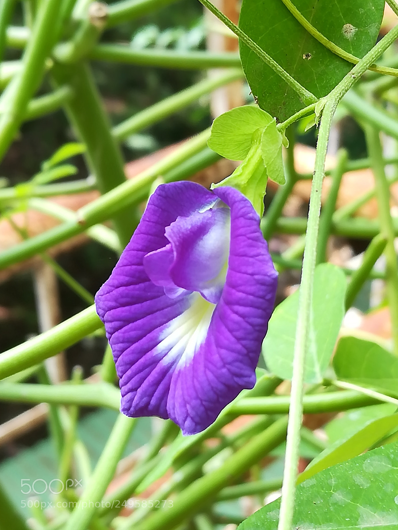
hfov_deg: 20.4
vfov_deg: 27.0
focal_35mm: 72
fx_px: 1104
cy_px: 265
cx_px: 199
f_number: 2.2
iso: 64
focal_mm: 3.83
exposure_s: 1/50
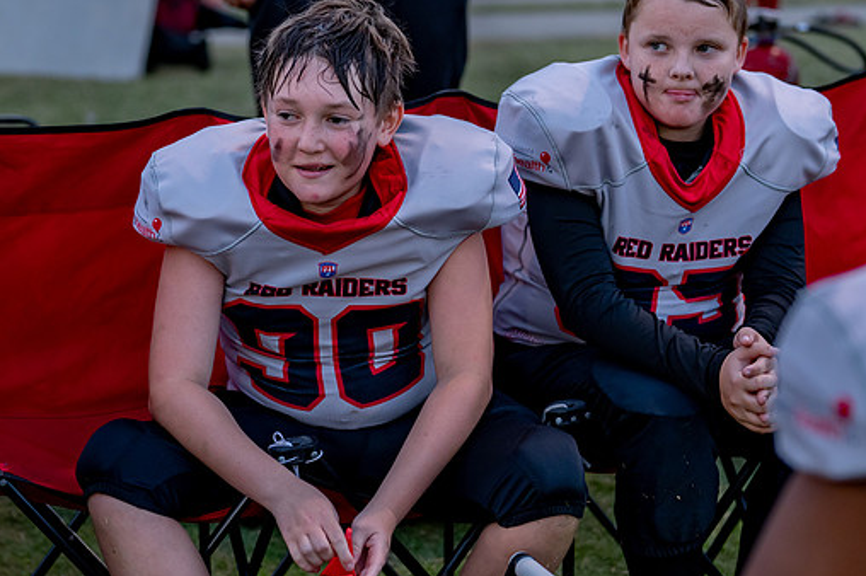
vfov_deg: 14.7
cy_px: 262
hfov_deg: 21.9
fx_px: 2236
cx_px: 347
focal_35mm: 93
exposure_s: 1/500
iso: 640
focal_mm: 50
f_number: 2
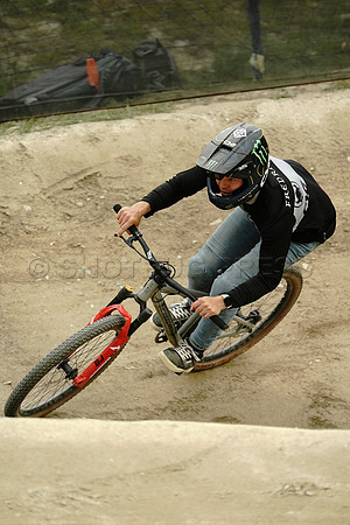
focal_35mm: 600
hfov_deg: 2.3
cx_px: 175
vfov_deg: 3.4
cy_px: 262
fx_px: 8749
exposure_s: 1/2000
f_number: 4
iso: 3200
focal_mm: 600
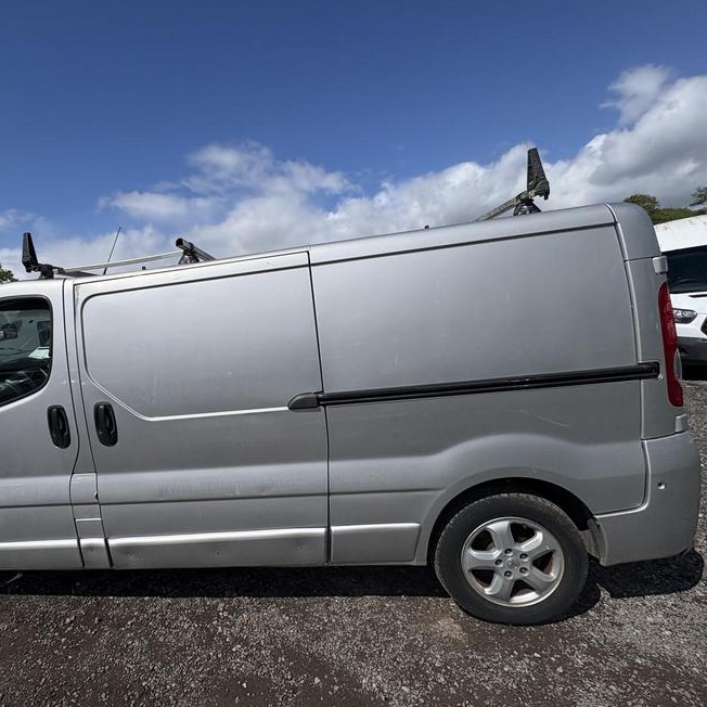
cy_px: 352
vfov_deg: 84.0
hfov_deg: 81.7
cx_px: 248
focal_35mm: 17
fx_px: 393
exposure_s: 1/6135
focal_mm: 2.22
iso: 50
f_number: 2.2
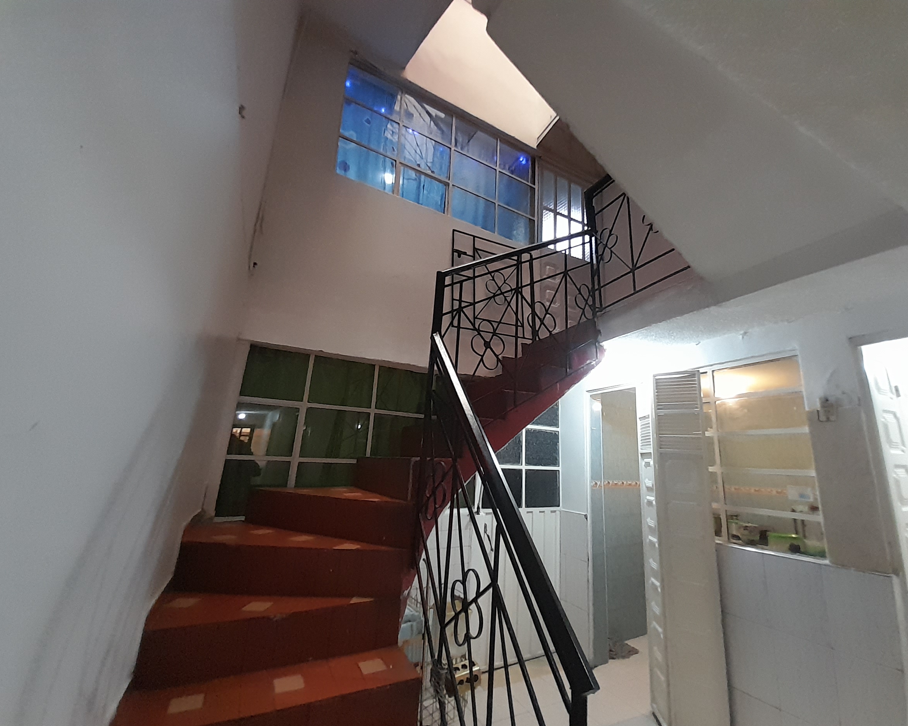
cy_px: 372
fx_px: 376
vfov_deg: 88.0
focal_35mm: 14
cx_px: 493
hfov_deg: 100.5
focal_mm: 1.13
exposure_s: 1/24
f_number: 2.2
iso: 320
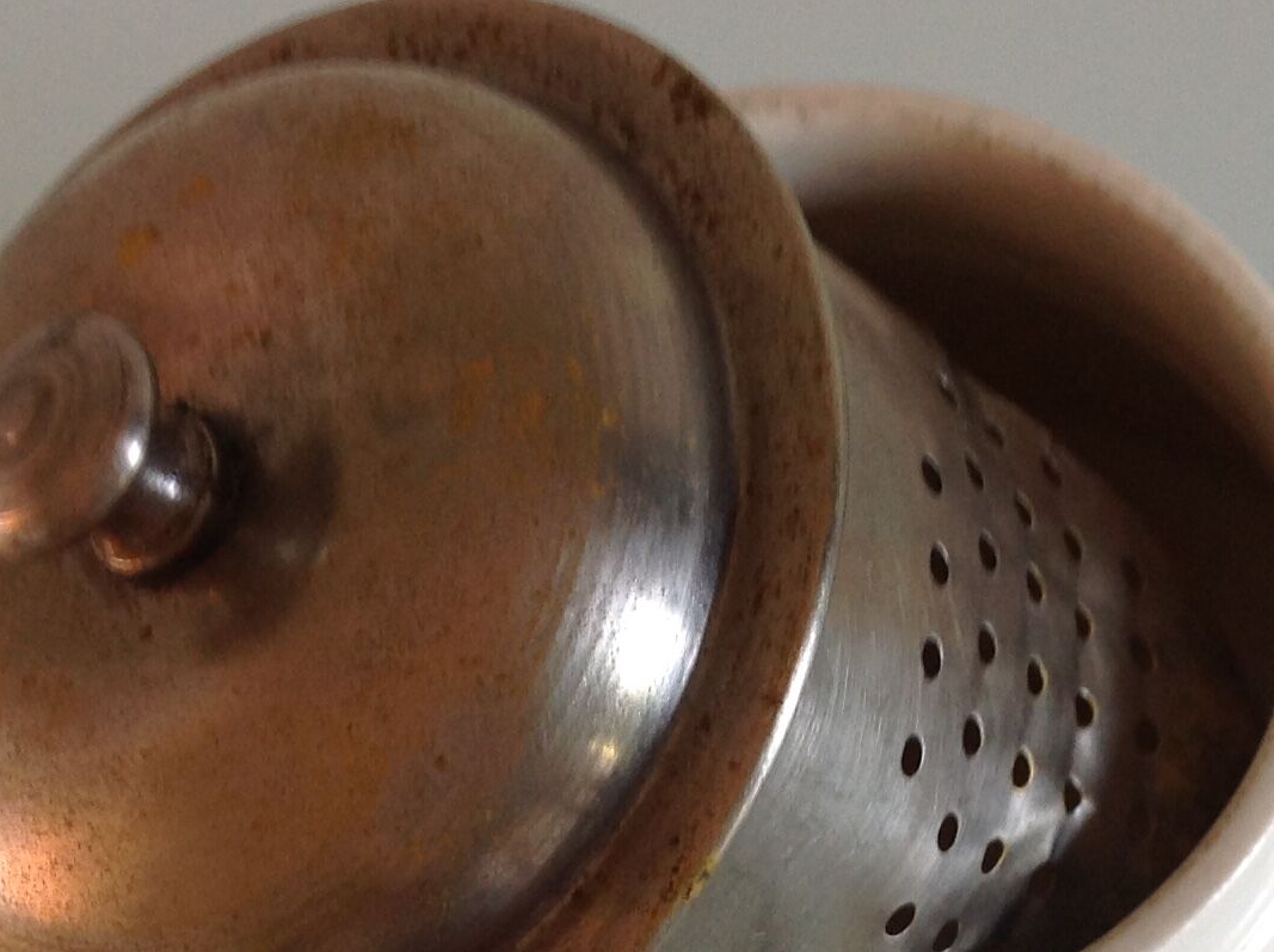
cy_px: 897
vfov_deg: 17.0
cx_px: 854
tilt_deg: -66.7
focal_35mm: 85
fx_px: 3124
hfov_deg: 22.9
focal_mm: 4.28
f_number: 2.4
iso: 50
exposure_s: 1/20
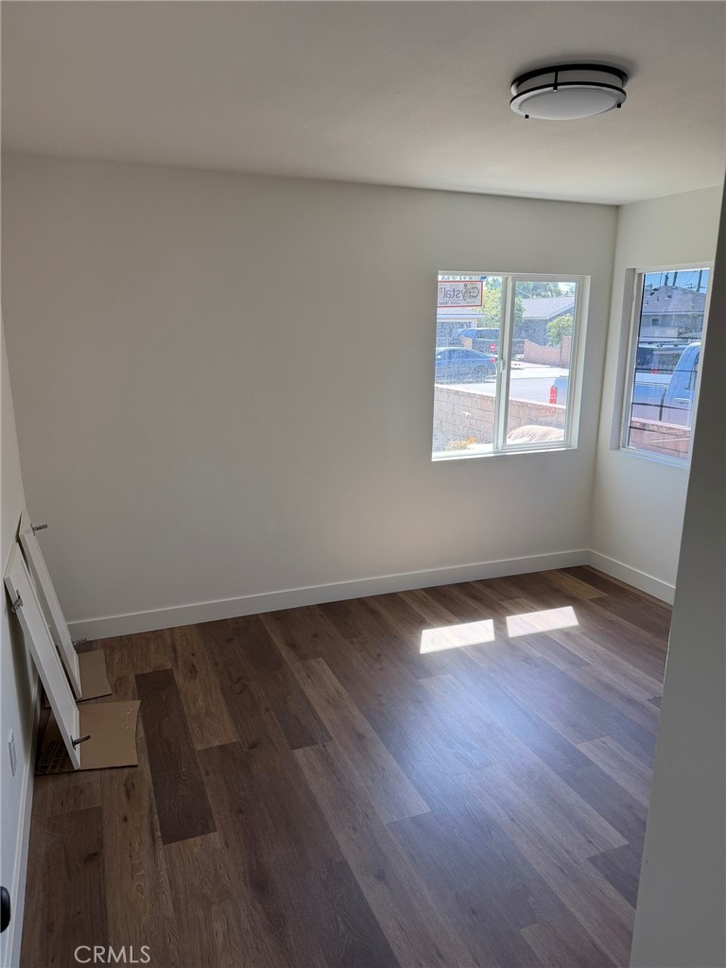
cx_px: 363
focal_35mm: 24
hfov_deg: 56.8
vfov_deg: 71.6
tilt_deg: -13.0
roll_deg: -2.3
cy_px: 484
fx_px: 671
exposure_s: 1/171
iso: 80
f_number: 1.78
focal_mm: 6.76
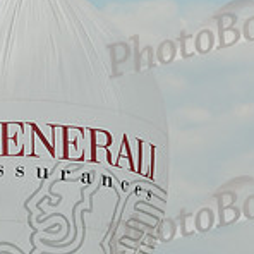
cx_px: 18
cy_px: 148
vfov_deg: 3.3
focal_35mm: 532
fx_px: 4416
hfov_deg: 3.3
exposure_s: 1/800
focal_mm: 160
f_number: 13
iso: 320
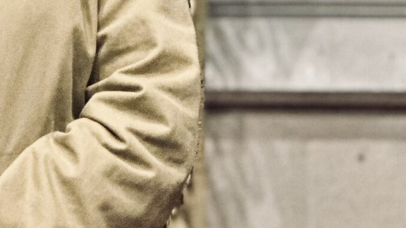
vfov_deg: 3.8
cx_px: -146
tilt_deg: -0.8
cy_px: -115
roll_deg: -0.5
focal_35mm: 315
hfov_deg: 6.8
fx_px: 3390
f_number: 2.8
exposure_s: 1/14
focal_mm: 9
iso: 800
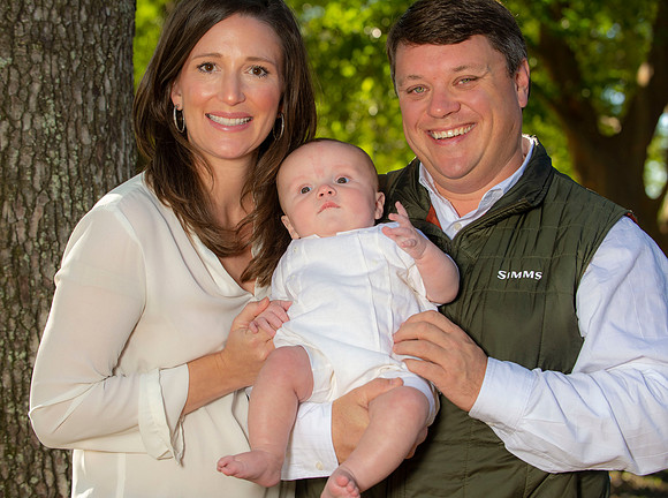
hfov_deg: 22.8
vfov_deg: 17.1
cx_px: 310
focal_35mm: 86
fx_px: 1659
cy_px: 249
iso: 200
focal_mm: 80
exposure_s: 1/250
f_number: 8
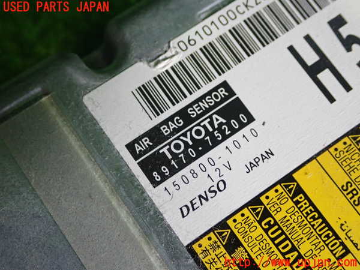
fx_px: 603
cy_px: 135
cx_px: 180
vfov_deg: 25.2
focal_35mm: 58
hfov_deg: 33.2
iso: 500
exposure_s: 1/60
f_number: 3.5
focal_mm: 10.35
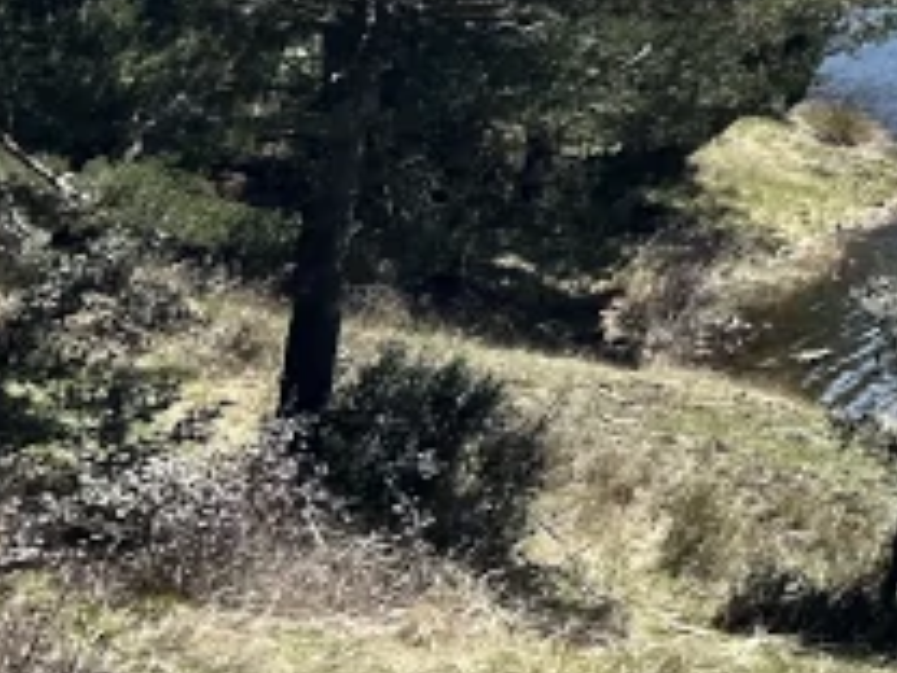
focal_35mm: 125
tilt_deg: +3.2
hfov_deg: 13.4
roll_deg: +0.2
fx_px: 3239
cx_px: 1816
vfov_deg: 11.4
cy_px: -332
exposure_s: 1/4444
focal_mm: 5.7
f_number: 1.5
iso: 50
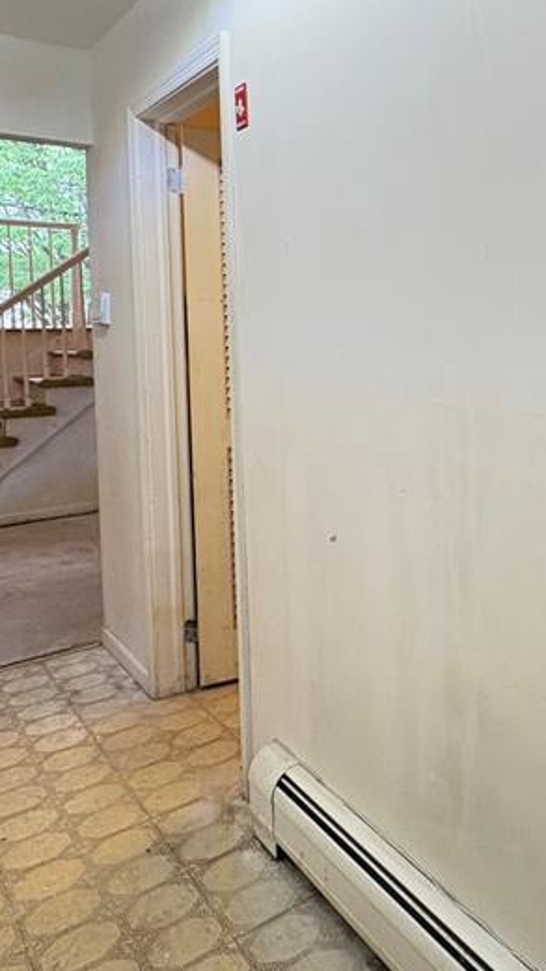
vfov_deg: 63.2
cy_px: 349
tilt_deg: -1.3
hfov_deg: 32.4
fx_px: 772
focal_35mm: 30
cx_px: 652
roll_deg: +1.5
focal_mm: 2.22
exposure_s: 1/60
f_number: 2.2
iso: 200
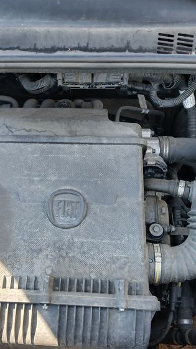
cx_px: 58
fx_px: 388
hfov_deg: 28.1
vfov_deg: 48.4
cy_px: 179
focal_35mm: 42
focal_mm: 3.98
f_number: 1.8
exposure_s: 1/50
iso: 25
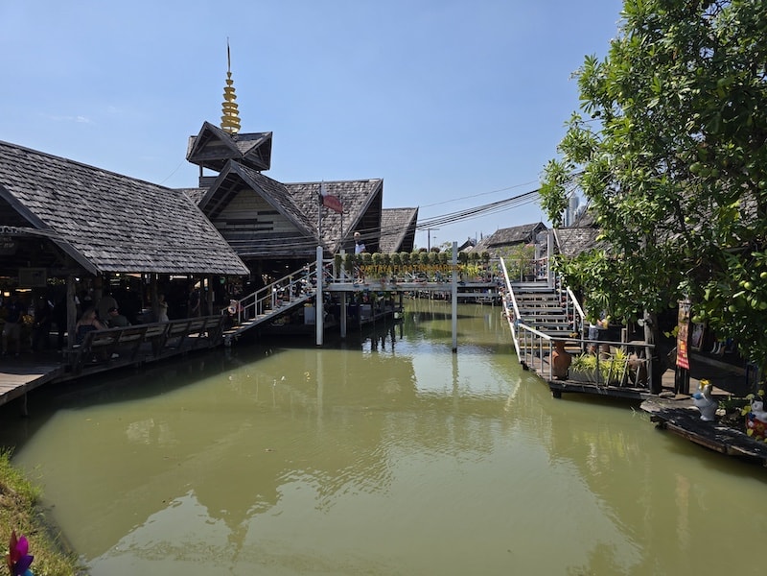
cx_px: 384
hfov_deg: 73.9
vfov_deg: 58.9
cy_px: 288
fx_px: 510
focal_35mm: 23
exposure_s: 1/973
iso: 12
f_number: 1.7
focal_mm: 6.3
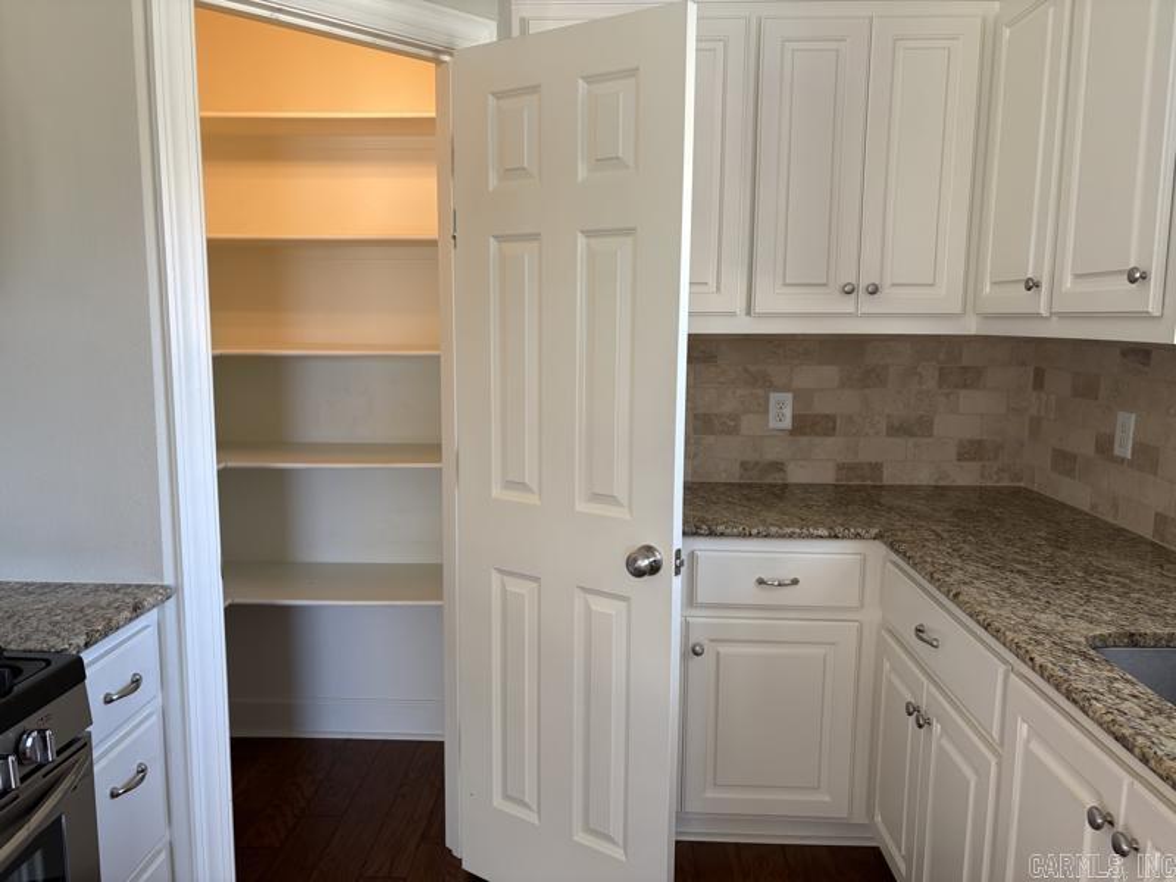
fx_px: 883
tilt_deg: -8.2
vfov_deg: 53.1
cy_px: 441
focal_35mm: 26
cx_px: 588
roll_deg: -0.5
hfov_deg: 67.3
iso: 100
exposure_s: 1/60
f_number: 1.6
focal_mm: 5.96
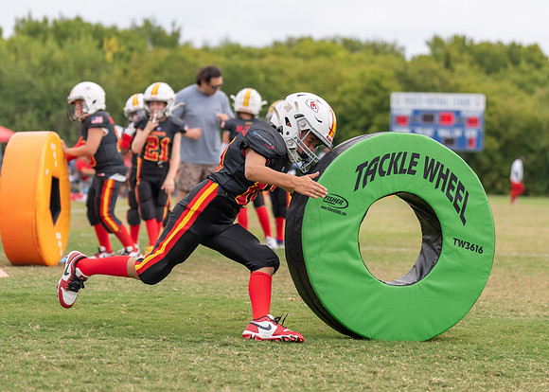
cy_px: 151
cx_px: 302
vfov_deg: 12.6
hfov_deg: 17.7
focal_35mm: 113
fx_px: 1767
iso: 100
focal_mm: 81
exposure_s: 1/1600
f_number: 2.8
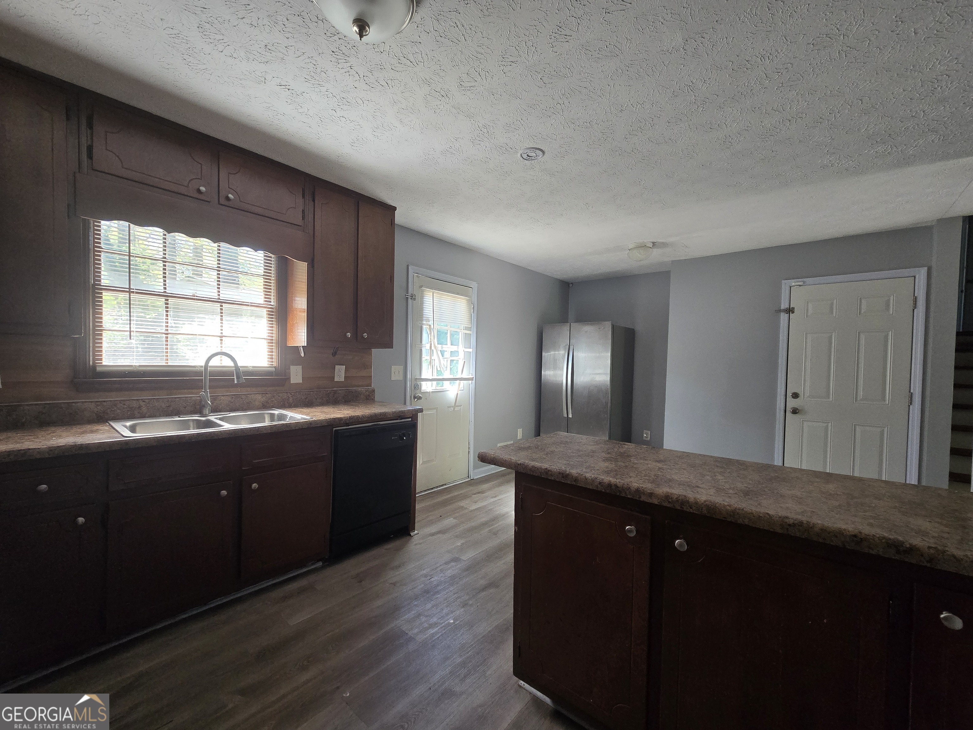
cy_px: 365
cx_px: 486
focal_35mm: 13
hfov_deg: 106.2
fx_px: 365
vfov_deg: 89.9
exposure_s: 1/60
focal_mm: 2.2
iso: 200
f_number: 2.2
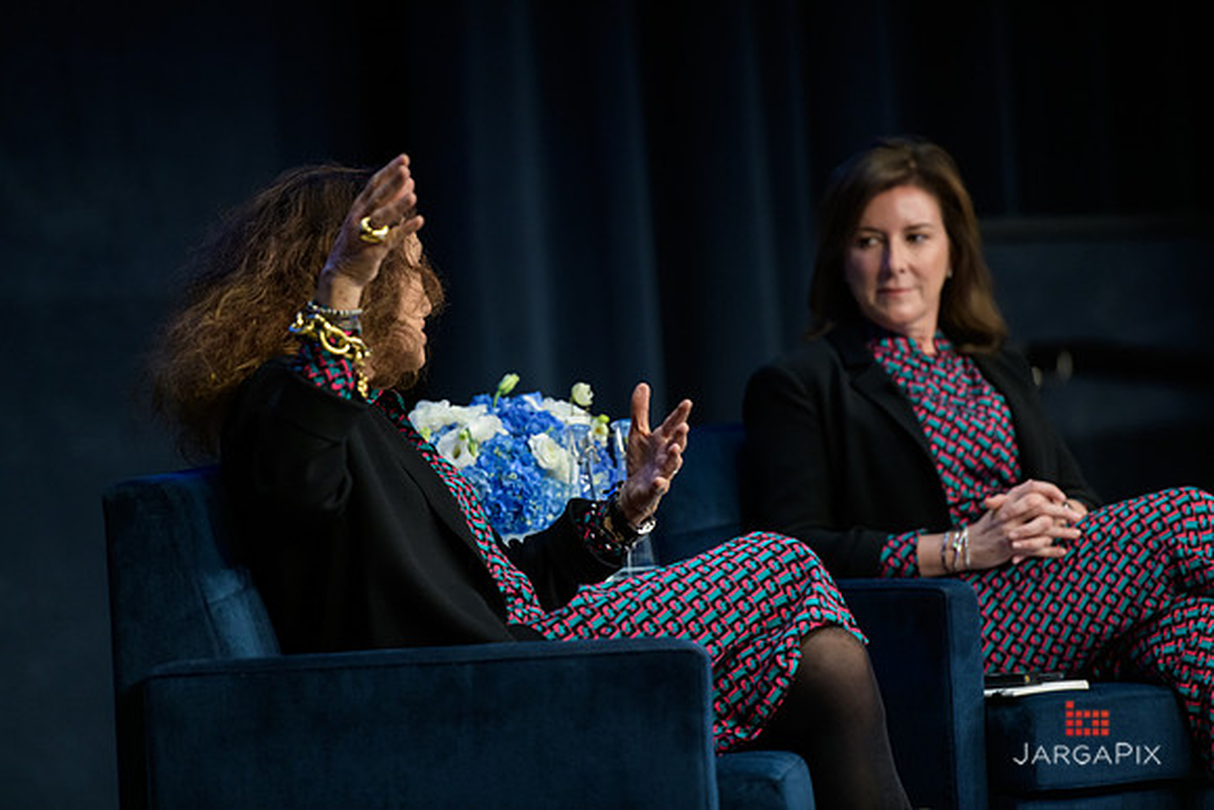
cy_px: 405
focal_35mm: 200
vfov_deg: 6.9
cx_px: 607
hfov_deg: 10.3
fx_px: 6746
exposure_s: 1/200
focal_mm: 200
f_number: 3.2
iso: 1000
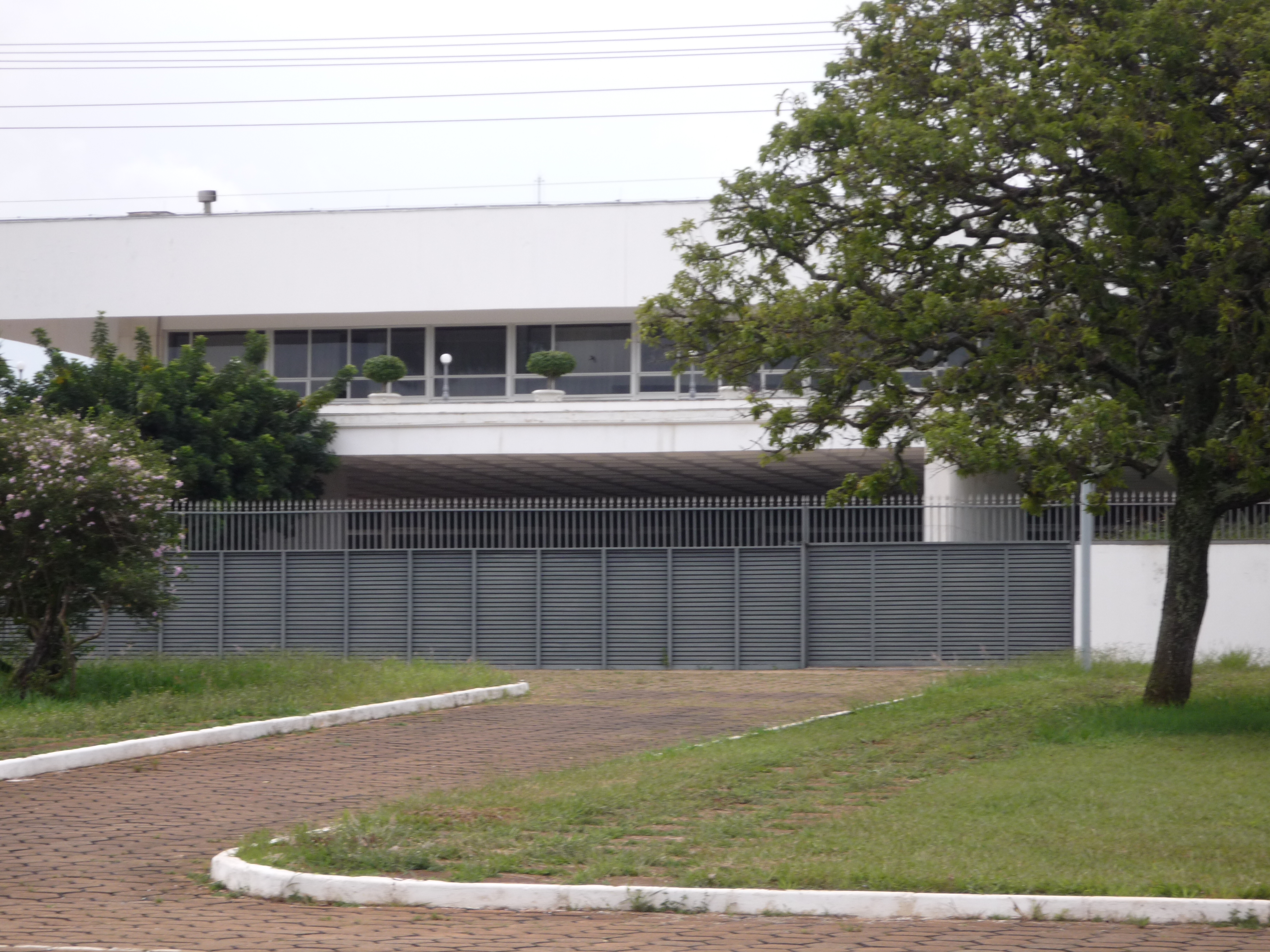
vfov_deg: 13.8
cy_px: 476
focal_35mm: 107
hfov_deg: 18.4
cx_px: 635
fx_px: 3926
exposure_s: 1/200
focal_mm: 18.6
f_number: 5.8
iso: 100
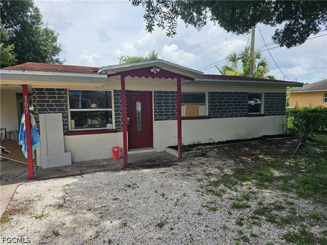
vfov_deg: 58.9
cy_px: 122
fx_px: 217
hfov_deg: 73.9
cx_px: 164
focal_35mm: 23
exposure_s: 1/601
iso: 10
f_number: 1.7
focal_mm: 6.3
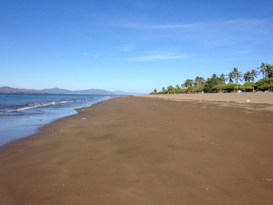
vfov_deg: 38.6
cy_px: 107
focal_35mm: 37
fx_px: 292
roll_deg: -1.0
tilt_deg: -5.6
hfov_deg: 50.1
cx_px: 139
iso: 50
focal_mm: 4.28
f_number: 2.4
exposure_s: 1/2304
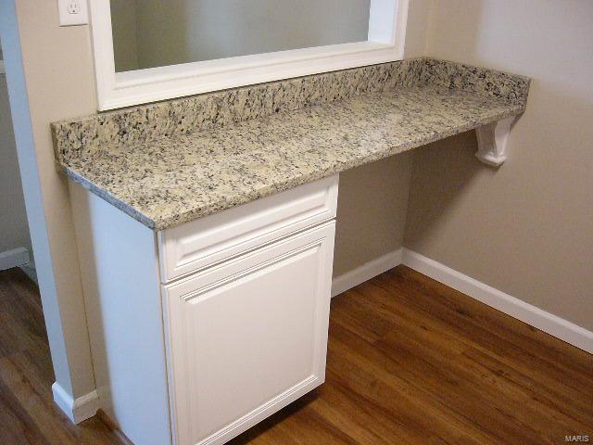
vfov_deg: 40.7
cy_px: 222
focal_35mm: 35
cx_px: 296
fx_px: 600
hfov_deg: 52.6
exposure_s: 1/60
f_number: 2.8
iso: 400
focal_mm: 5.8
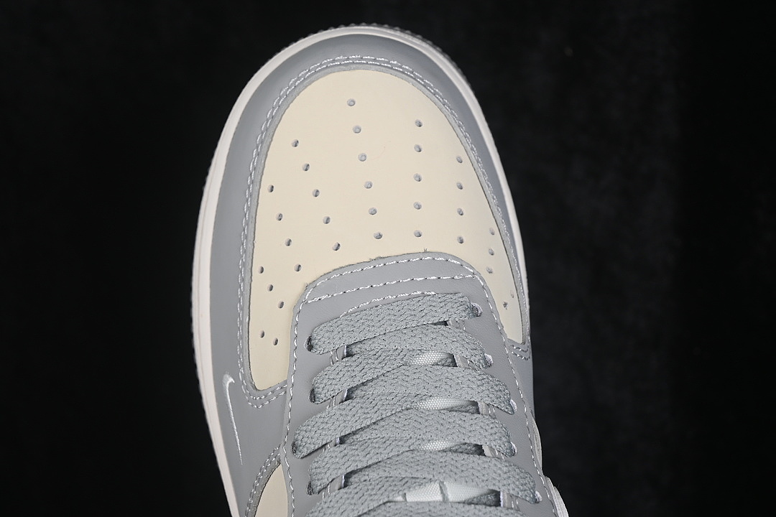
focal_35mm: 75
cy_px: 258
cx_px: 388
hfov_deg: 27.0
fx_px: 1617
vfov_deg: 18.2
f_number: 7.1
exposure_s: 1/80
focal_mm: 50
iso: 160
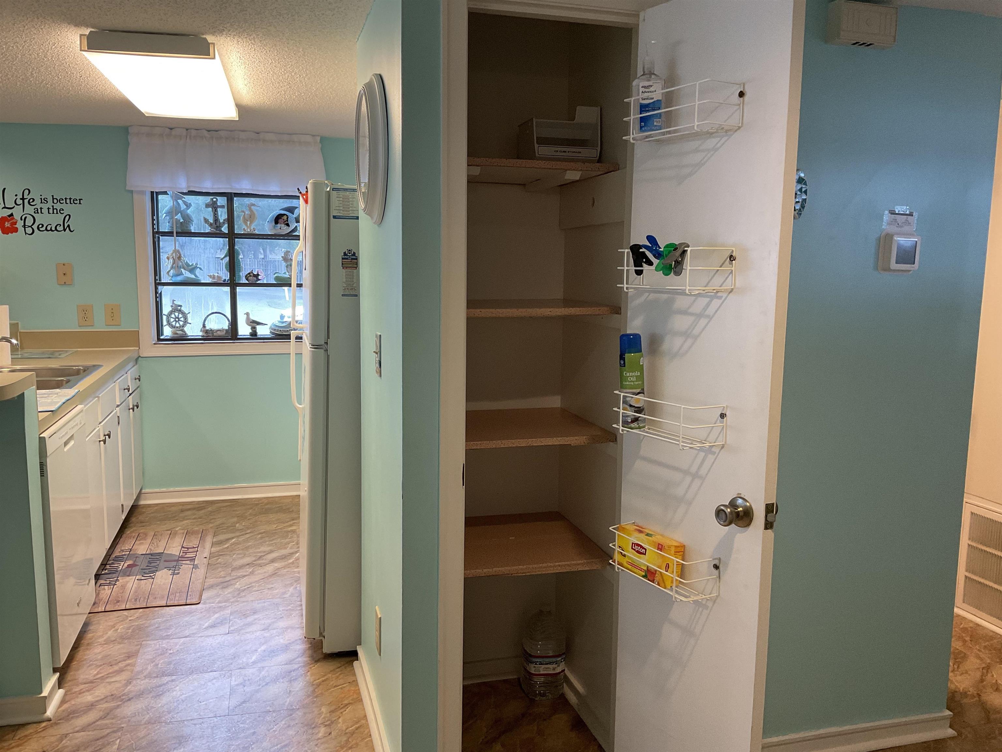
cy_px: 376
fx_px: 839
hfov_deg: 61.7
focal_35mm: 29
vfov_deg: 48.2
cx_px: 501
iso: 64
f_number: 1.8
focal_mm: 3
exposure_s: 1/60
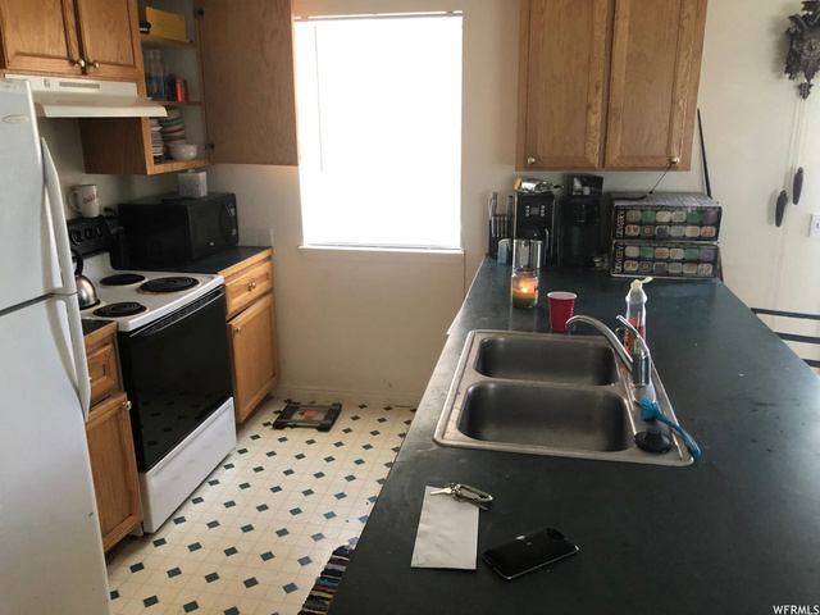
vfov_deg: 49.7
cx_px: 410
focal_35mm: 28
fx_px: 663
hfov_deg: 63.4
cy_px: 308
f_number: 1.8
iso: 80
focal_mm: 3.99
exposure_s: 1/15
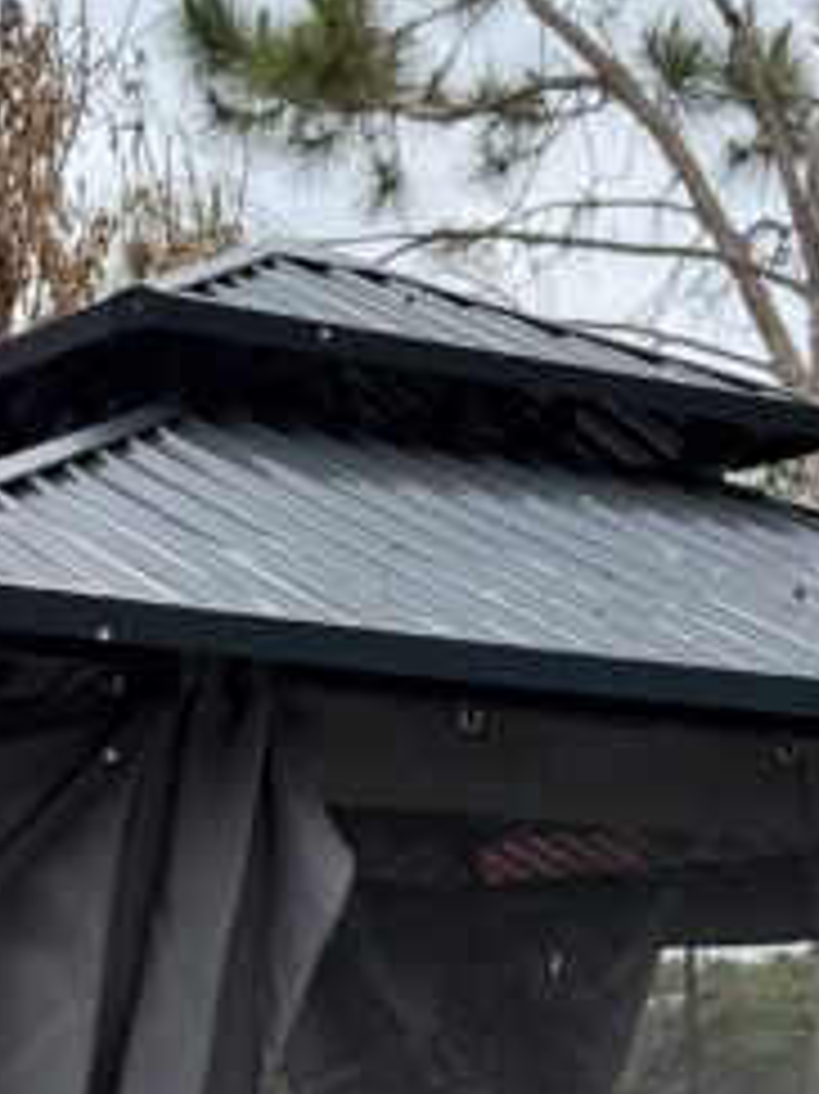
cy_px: 1216
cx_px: 324
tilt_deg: -2.7
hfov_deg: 14.6
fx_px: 3189
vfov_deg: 18.7
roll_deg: +0.1
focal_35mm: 101
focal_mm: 6.76
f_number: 1.78
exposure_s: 1/1337
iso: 80
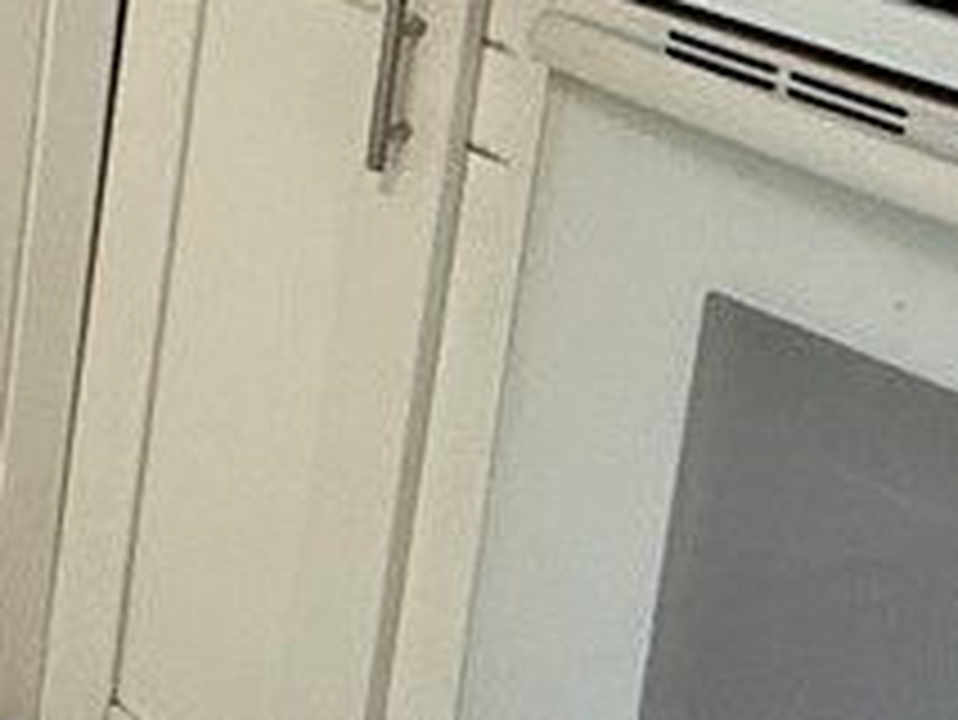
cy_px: -436
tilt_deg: -10.9
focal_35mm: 105
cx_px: -1205
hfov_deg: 14.1
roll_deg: -0.8
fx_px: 2908
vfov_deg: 13.1
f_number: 2.2
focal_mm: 2.22
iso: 250
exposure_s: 1/120
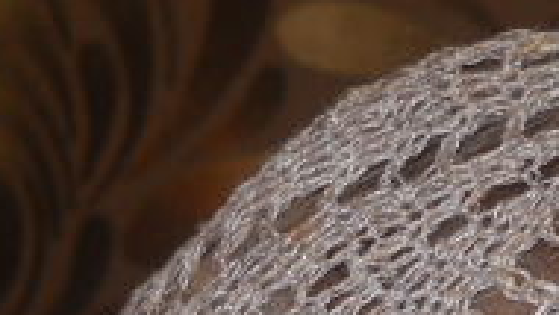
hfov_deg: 10.3
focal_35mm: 206
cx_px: 618
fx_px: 3054
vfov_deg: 5.8
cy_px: 609
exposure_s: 1/30
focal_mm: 9.24
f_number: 3.6
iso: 64
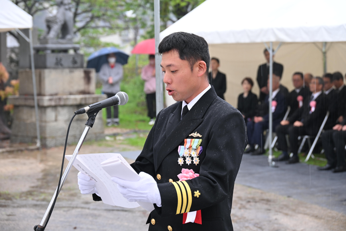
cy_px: 116
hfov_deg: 22.6
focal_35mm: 90
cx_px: 173
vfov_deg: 15.2
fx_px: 865
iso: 200
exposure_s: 1/40
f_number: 6.3
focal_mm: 90
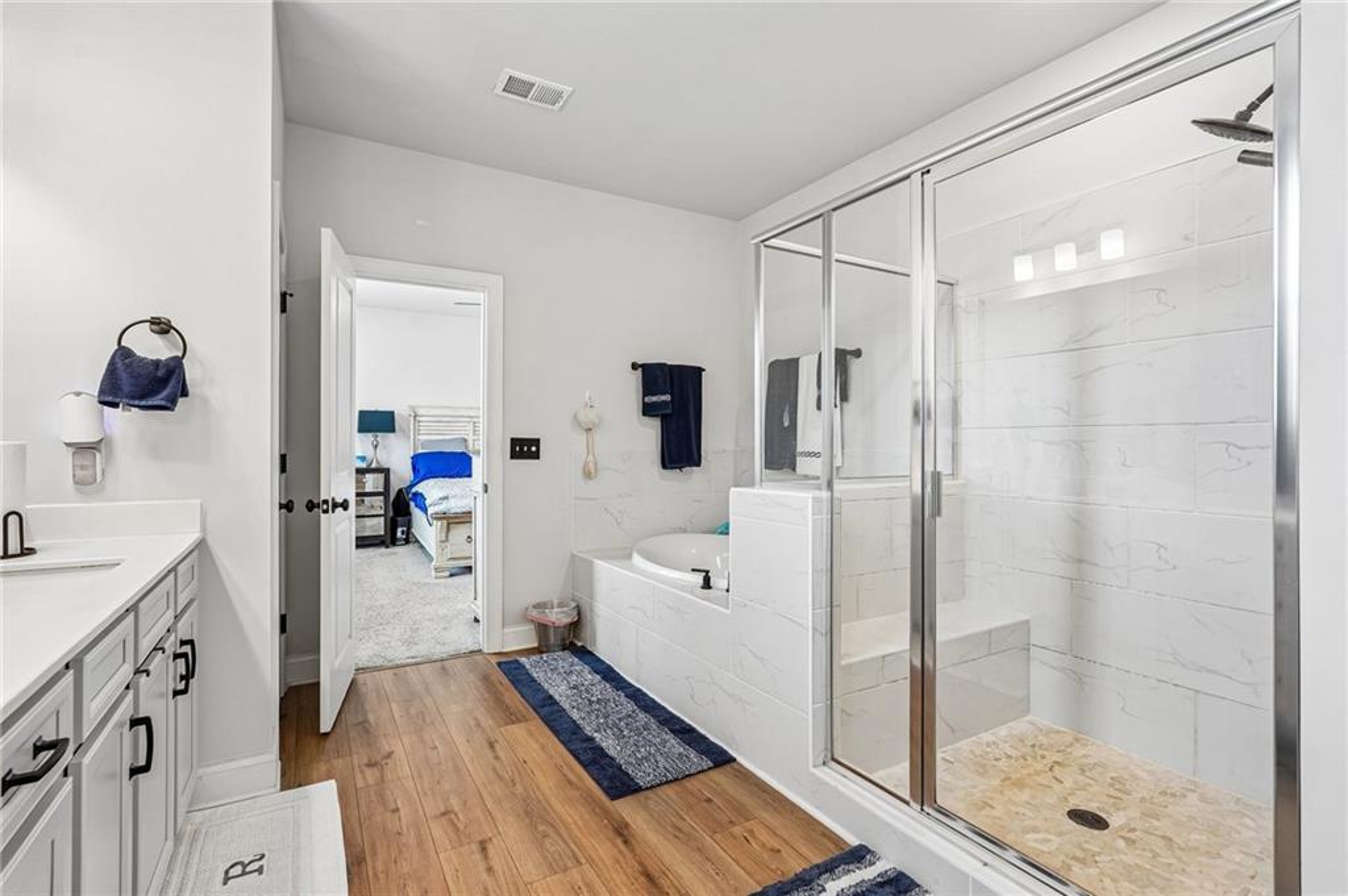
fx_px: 636
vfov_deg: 70.3
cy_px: 448
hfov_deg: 93.3
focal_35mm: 17
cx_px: 674
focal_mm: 17
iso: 800
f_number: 8
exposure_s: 1/25
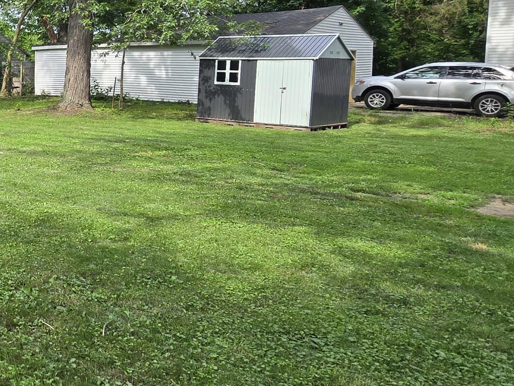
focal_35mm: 37
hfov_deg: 37.6
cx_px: -105
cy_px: 126
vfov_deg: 38.2
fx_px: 550
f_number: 2.2
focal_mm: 2.2
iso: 50
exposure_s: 1/624
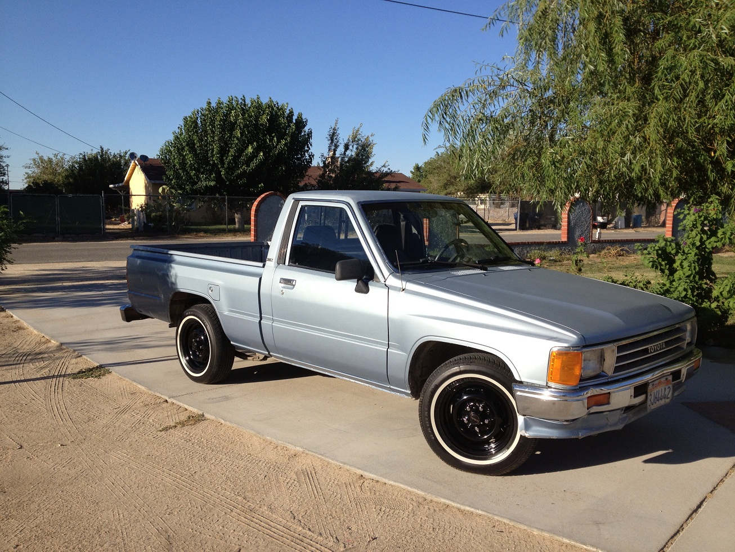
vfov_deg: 40.7
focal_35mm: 35
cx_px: 368
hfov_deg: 52.6
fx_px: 743
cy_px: 276
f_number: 2.4
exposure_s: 1/1453
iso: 64
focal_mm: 4.28
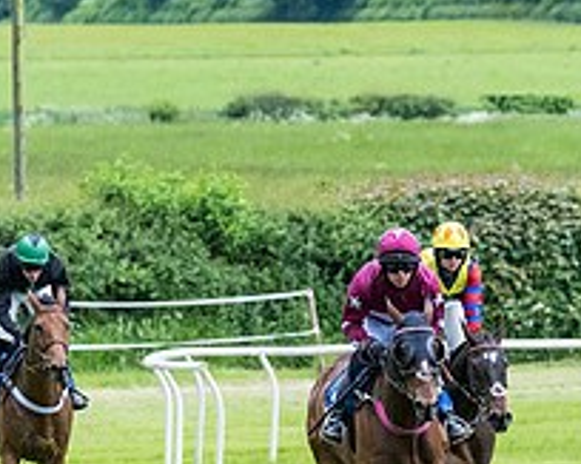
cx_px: 488
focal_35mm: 590
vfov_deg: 2.6
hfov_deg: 3.3
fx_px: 10140
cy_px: 435
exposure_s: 1/3200
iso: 2000
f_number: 4
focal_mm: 130
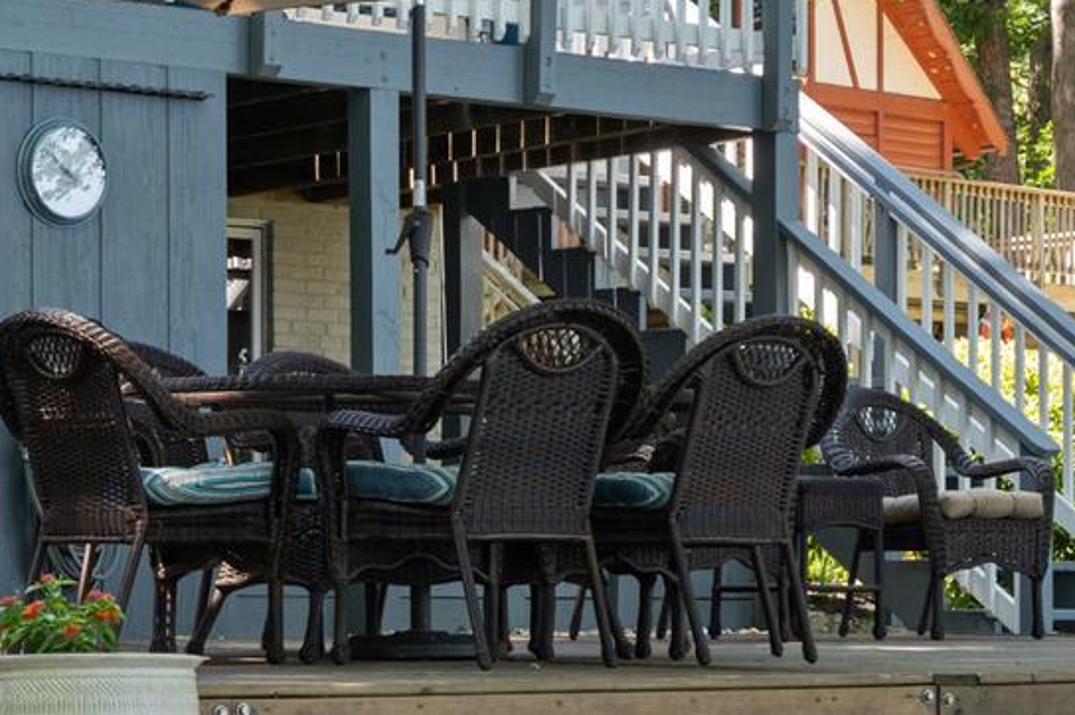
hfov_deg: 17.5
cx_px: -83
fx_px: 3372
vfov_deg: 12.0
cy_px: 678
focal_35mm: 113
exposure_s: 1/40
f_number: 4
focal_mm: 30
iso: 160
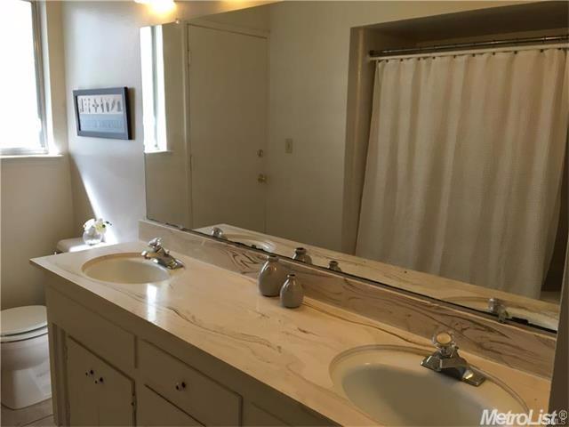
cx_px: 284
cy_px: 214
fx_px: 477
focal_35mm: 29
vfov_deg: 48.2
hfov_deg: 61.7
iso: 50
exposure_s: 1/30
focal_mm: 4.15
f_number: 2.2
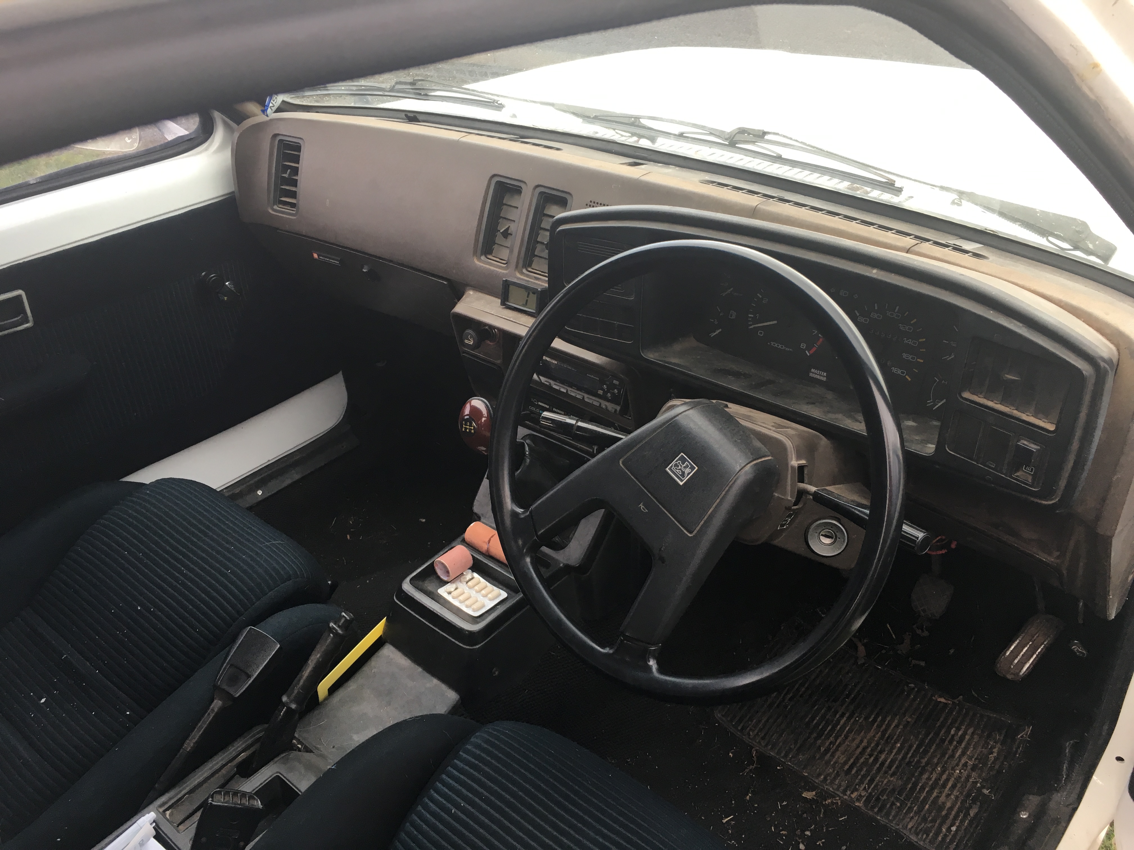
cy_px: 425
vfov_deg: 48.2
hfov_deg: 61.7
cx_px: 567
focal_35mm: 29
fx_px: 950
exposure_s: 1/33
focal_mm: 4.15
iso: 25
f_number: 2.2
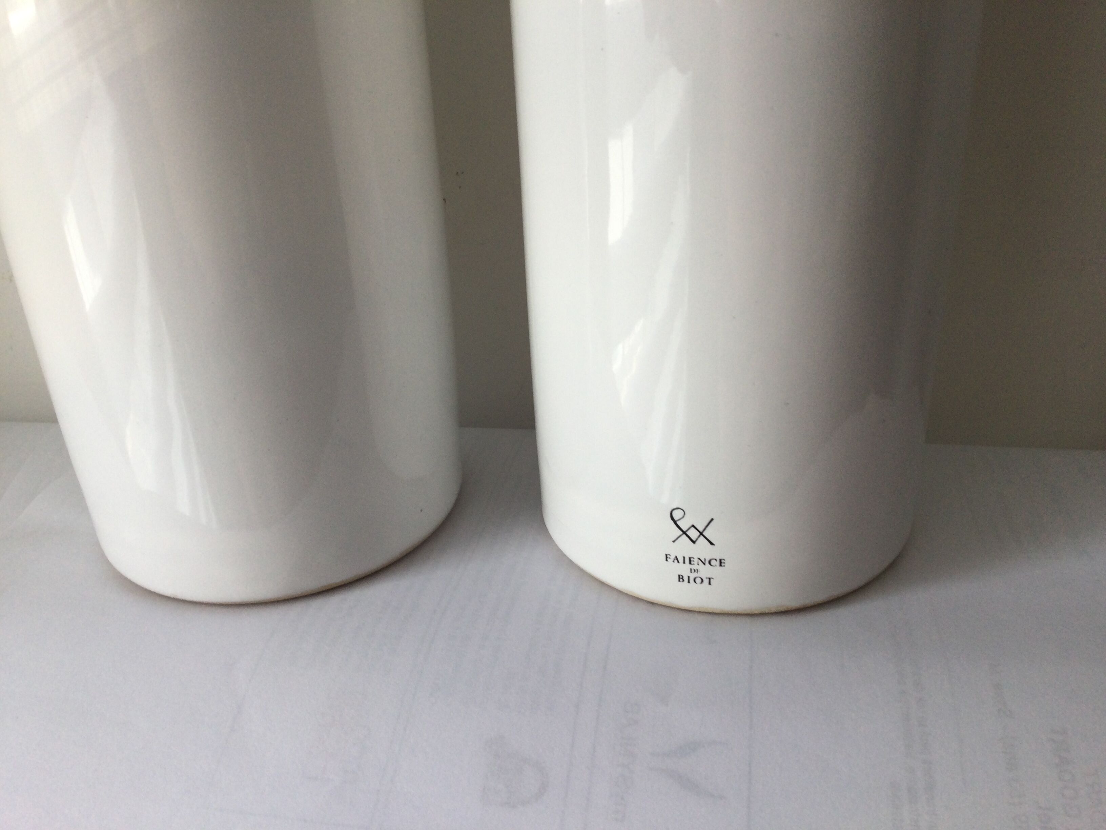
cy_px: 415
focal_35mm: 31
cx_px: 553
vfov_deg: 45.4
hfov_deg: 58.4
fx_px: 990
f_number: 2.4
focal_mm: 3.3
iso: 32
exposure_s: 1/50
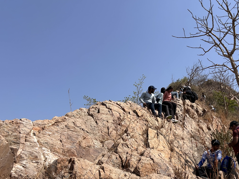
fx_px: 255
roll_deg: -0.2
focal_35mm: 37
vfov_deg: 38.5
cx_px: 153
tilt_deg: +21.9
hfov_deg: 49.5
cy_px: 106
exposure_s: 1/5076
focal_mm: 5.7
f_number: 1.5
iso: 50
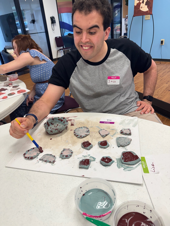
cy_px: 113
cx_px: 85
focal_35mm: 24
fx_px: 157
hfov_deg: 56.8
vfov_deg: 71.6
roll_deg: +6.5
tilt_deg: -29.1
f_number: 1.78
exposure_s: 1/120
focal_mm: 6.76
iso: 160
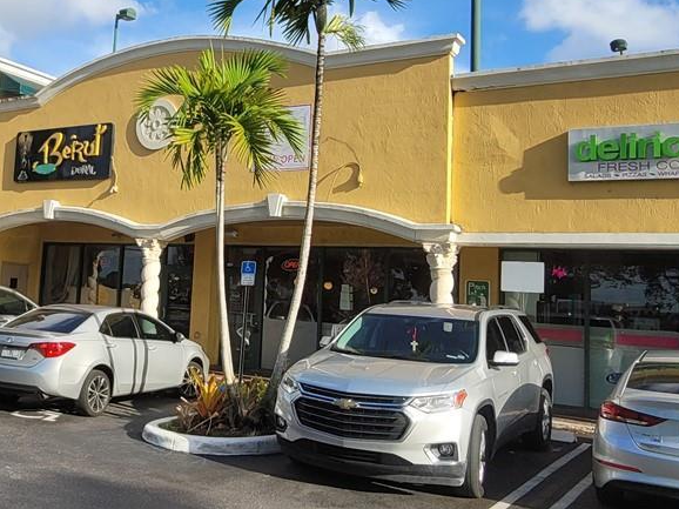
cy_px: 200
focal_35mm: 36
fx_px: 706
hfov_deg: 49.3
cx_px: 168
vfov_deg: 39.4
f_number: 2.2
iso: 64
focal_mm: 2.2
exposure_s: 1/1286
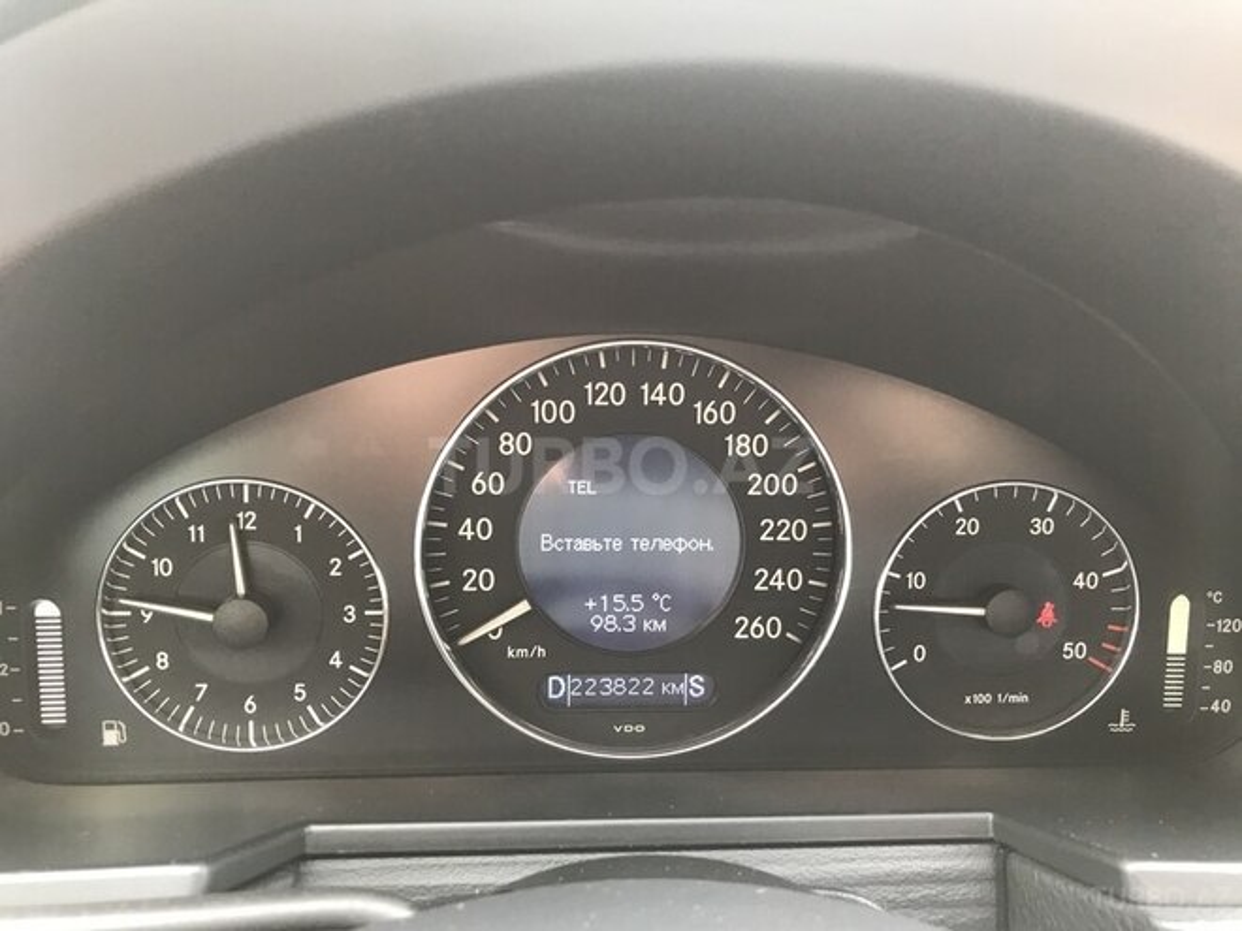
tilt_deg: -21.7
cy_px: 466
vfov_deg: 49.7
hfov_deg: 63.4
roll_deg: -2.6
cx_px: 621
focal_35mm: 28
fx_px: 1005
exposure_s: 1/17
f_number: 1.8
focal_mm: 3.99
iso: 40
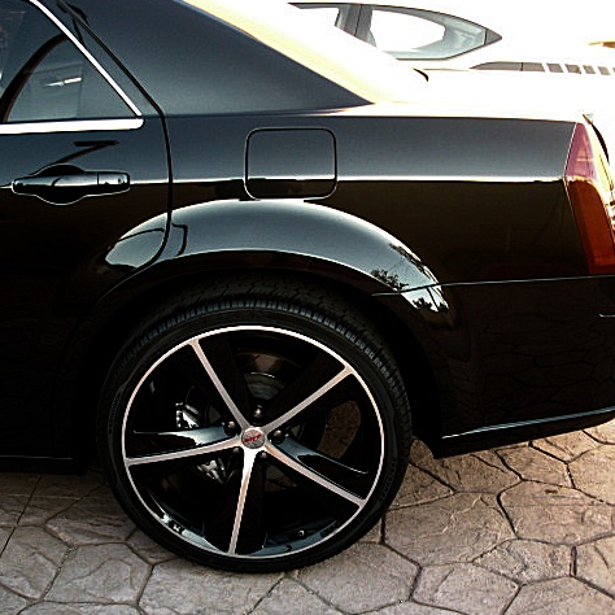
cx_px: 284
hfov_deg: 39.1
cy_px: 306
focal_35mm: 43
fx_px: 864
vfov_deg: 39.2
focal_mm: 6.3
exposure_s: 1/80
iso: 200
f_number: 2.8
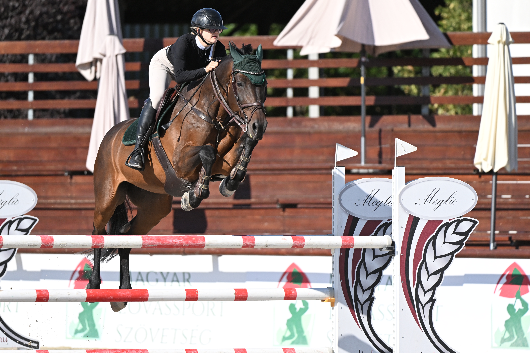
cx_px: 232
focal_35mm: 541
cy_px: 161
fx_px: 7964
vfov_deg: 2.5
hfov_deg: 3.8
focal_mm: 350
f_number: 4
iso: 400
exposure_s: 1/2500
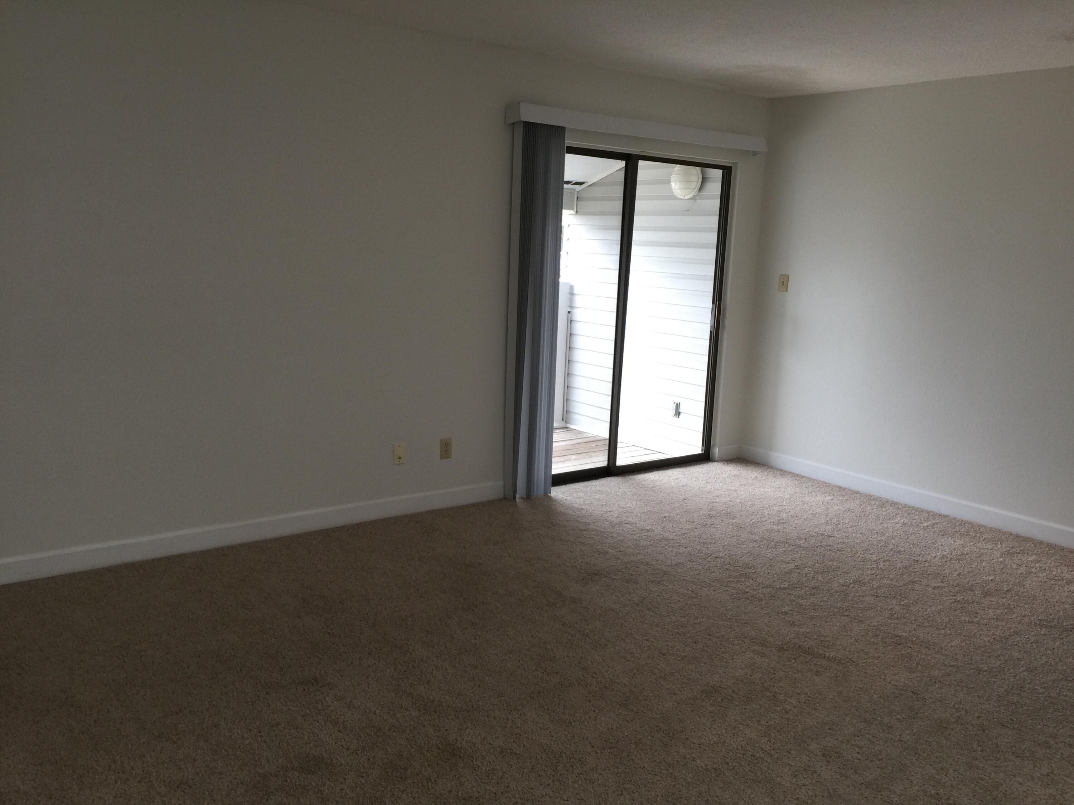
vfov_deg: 48.2
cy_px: 402
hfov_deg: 61.7
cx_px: 537
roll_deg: -3.3
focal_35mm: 29
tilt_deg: -11.7
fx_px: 900
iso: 40
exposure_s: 1/15
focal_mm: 4.15
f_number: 2.2
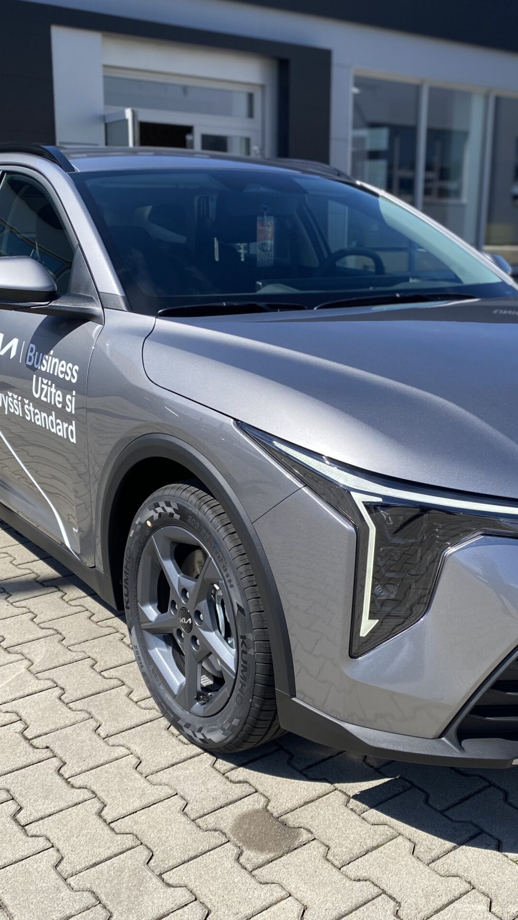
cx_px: 334
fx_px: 928
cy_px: 459
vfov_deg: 52.8
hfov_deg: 31.0
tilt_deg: -15.8
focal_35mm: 38
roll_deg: -1.7
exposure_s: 1/2141
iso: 32
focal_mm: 4.25
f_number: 1.8
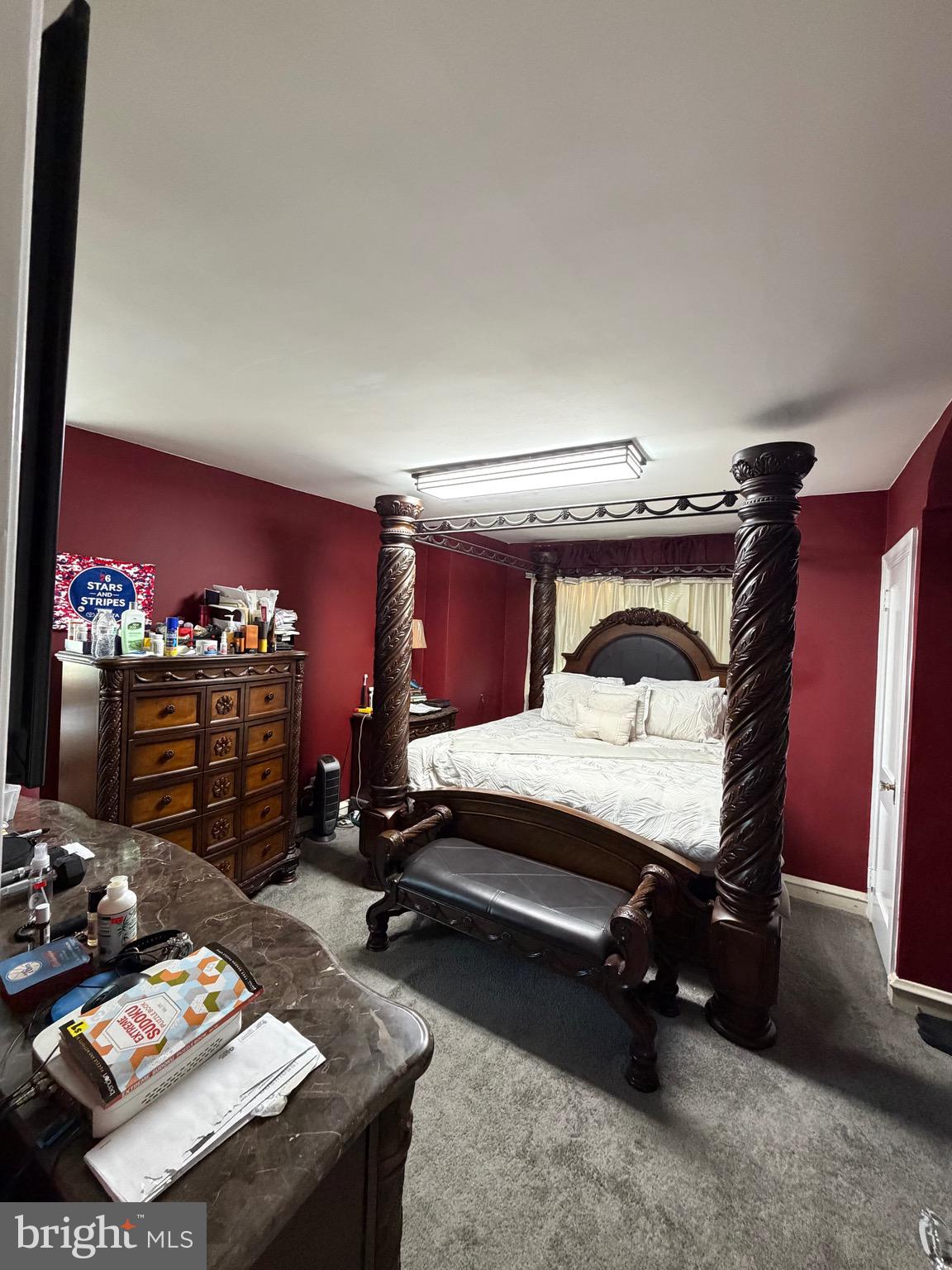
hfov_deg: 85.7
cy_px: 635
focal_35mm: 14
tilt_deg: -1.1
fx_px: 513
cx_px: 476
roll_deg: -2.1
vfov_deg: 102.1
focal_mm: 2.22
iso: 500
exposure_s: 1/60
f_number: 2.2
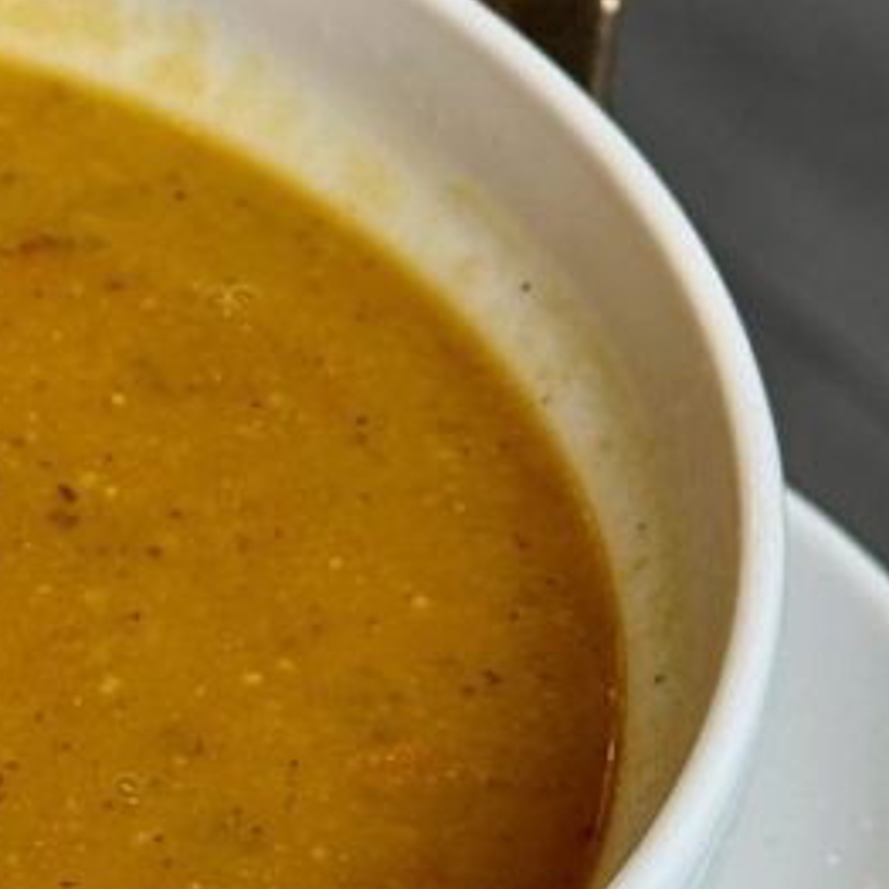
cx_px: -322
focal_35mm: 166
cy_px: 434
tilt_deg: -42.7
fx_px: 4823
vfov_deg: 10.5
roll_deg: -0.7
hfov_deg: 10.3
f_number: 1.78
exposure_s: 1/249
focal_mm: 6.76
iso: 64
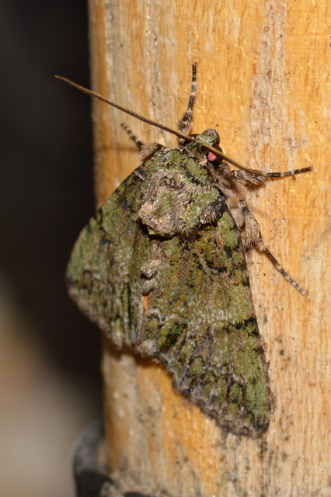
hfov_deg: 9.1
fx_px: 2071
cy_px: 248
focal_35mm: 150
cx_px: 166
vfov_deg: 13.7
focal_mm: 100
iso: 100
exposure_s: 1/200
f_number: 18
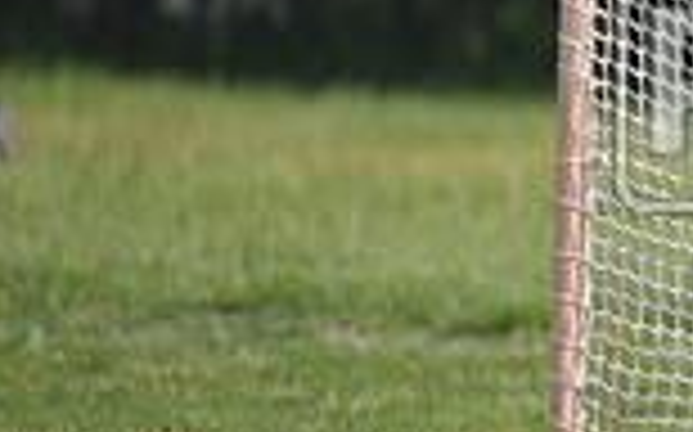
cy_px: 108
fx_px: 28951
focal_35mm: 1534
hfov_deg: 1.4
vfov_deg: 0.9
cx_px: 1152
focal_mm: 400
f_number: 4
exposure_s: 1/3200
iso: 640
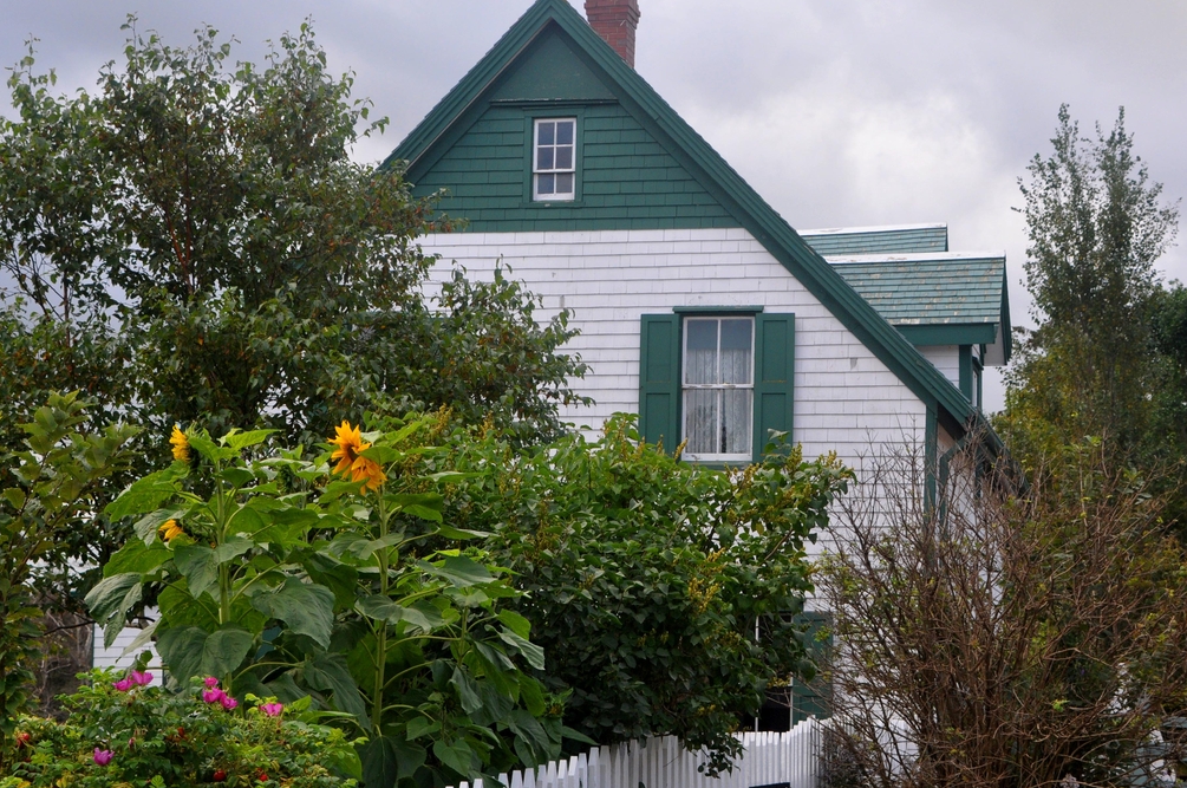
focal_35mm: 81
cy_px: 405
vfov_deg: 16.9
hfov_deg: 25.2
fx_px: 2654
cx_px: 574
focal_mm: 45
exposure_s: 1/200
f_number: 7.1
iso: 400
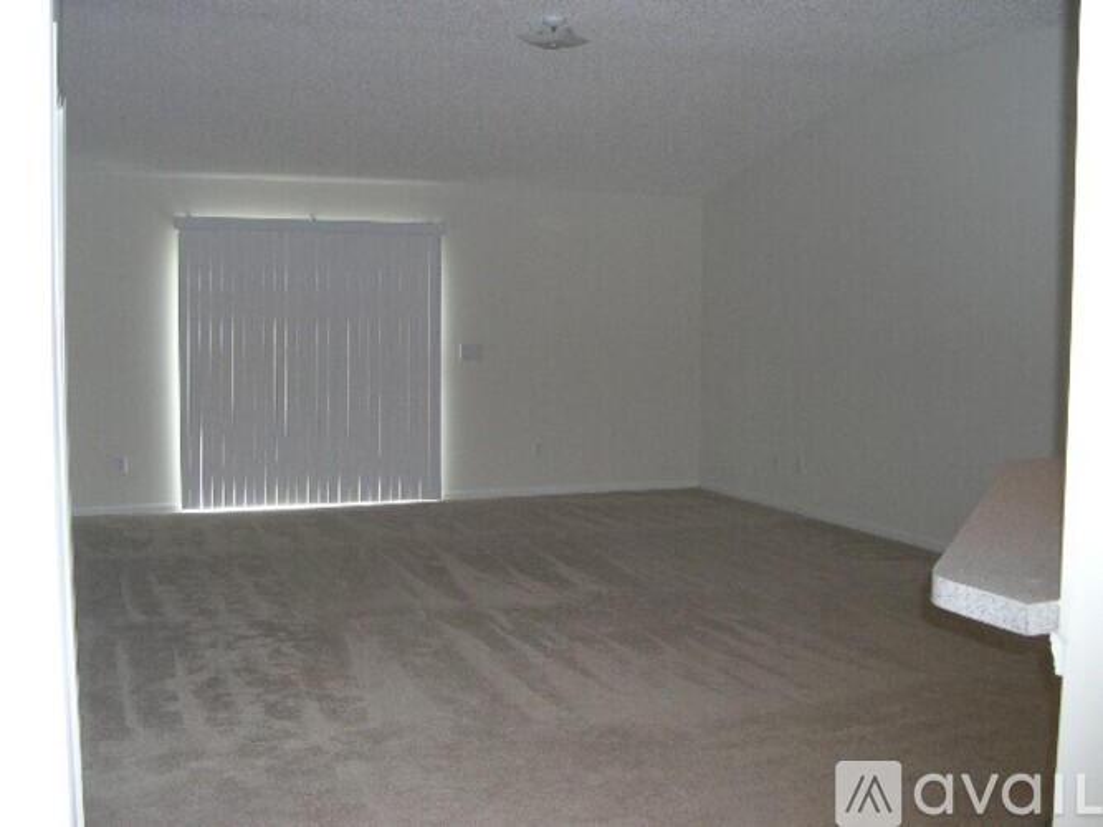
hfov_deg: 49.0
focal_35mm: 38
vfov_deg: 37.7
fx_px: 1211
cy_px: 414
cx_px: 552
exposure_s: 1/60
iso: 254
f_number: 2.8
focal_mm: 8
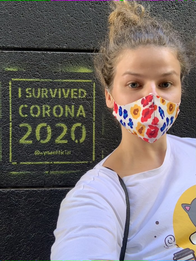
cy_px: 130
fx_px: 242
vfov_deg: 56.8
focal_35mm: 32
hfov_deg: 44.2
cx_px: 98
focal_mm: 2.87
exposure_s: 1/68
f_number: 2.2
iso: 64
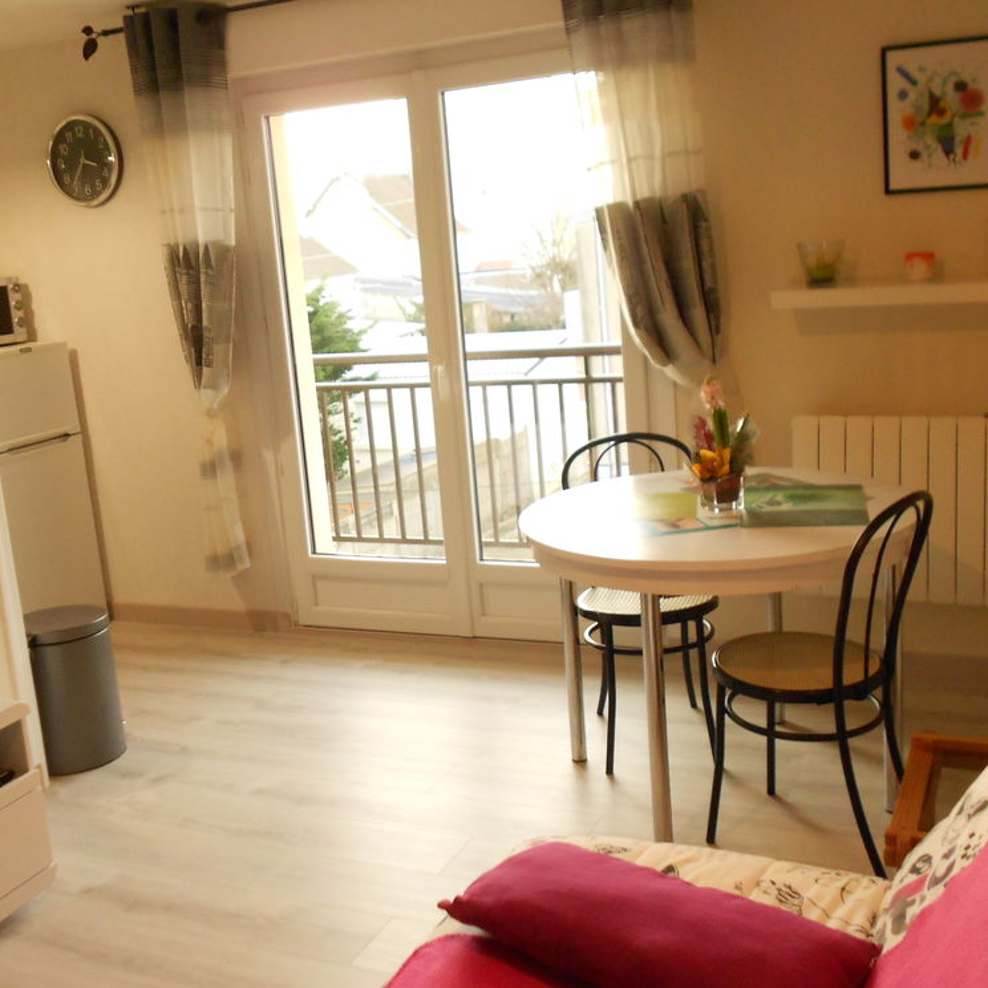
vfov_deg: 43.9
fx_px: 1227
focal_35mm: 38
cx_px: 494
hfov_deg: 43.9
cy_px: 494
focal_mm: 5.8
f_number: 3.6
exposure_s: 1/30
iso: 250
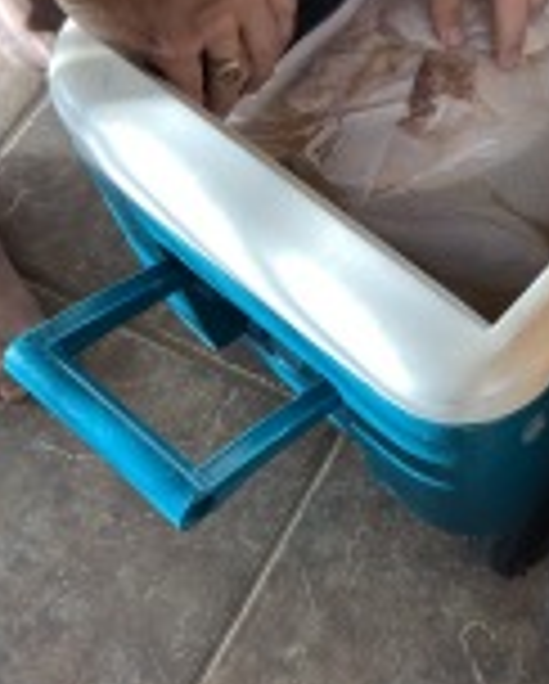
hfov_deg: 24.5
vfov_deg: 30.6
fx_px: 1236
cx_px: 459
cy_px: 207
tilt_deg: -61.2
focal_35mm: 61
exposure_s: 1/120
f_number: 1.8
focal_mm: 4.25
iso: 80
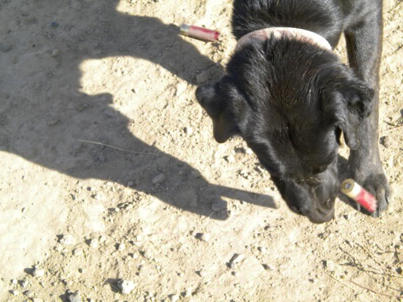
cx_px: 202
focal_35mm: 96
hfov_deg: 20.4
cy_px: 151
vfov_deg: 15.4
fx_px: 1118
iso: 302
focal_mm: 17.3
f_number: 5.7
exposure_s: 1/527
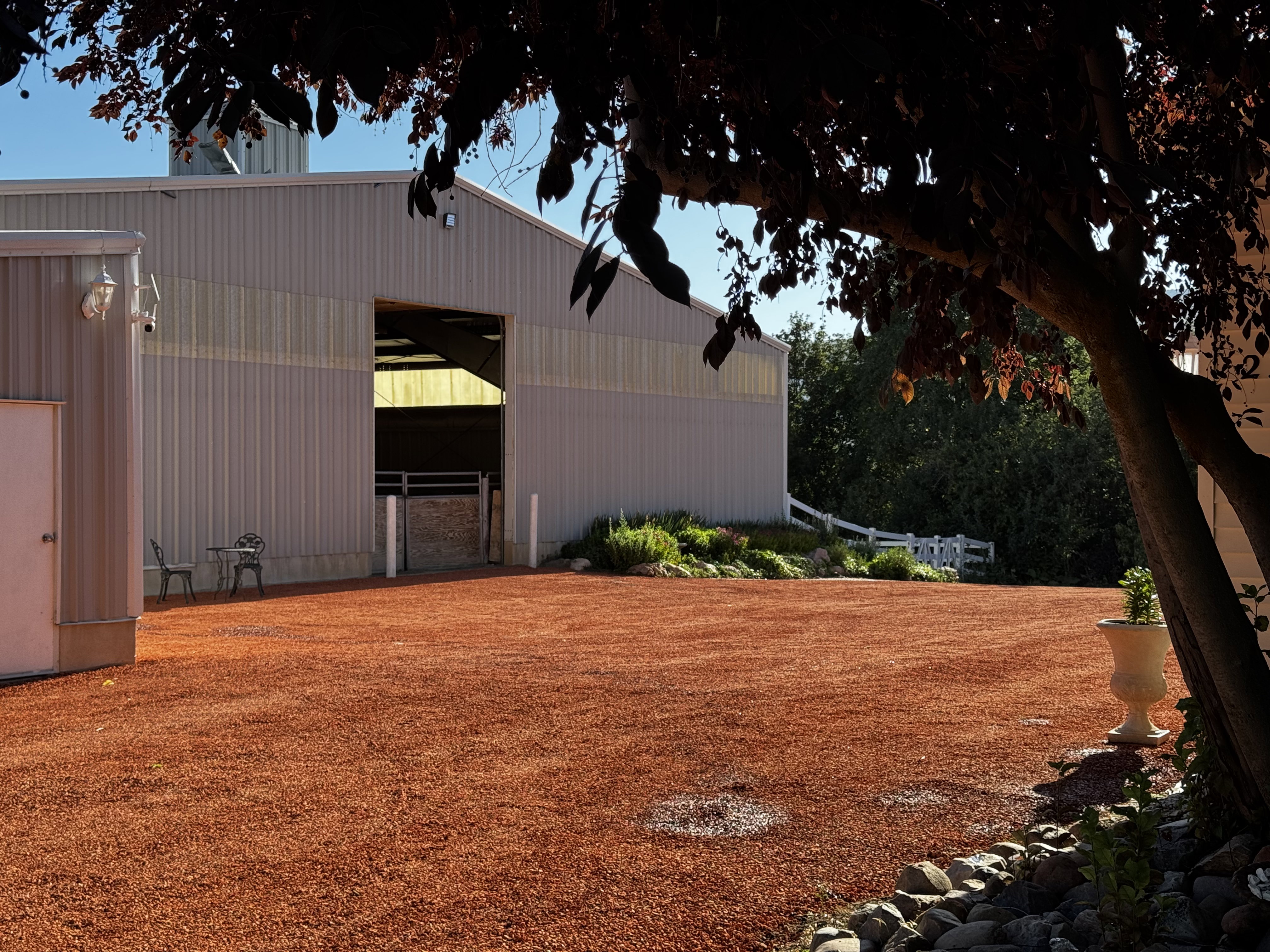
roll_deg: +0.0
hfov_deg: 39.7
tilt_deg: -1.2
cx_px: 635
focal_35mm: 48
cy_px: 476
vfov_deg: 30.3
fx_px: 1761
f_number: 1.78
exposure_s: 1/1597
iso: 64
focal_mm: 6.76
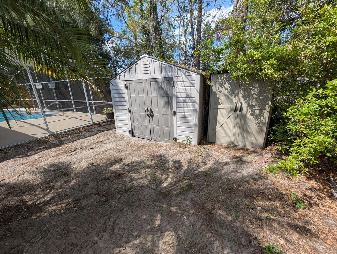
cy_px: 127
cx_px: 168
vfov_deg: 94.6
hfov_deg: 110.5
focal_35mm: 12
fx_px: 117
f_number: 1.95
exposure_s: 1/1138
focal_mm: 2.23
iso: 40
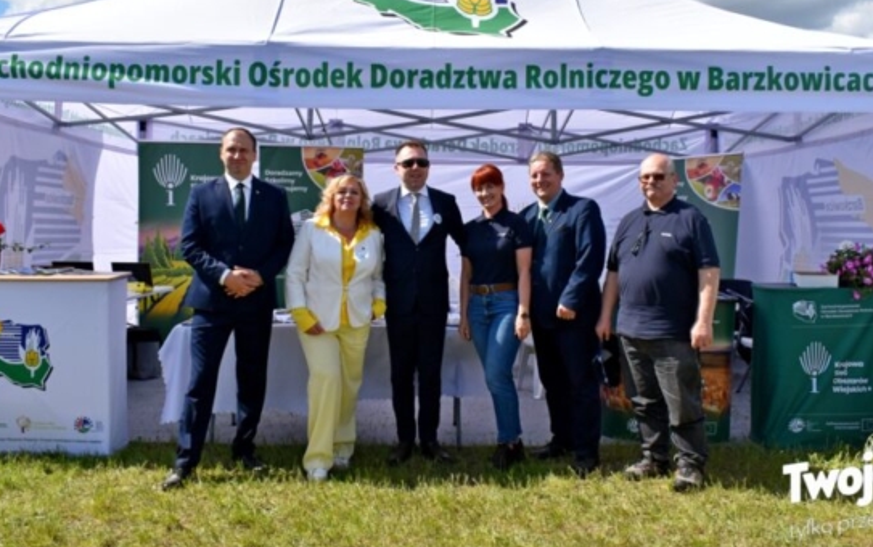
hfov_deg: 54.0
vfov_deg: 35.3
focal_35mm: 36
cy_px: 235
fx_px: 857
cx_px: 442
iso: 400
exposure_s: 1/2000
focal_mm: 20
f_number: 7.1
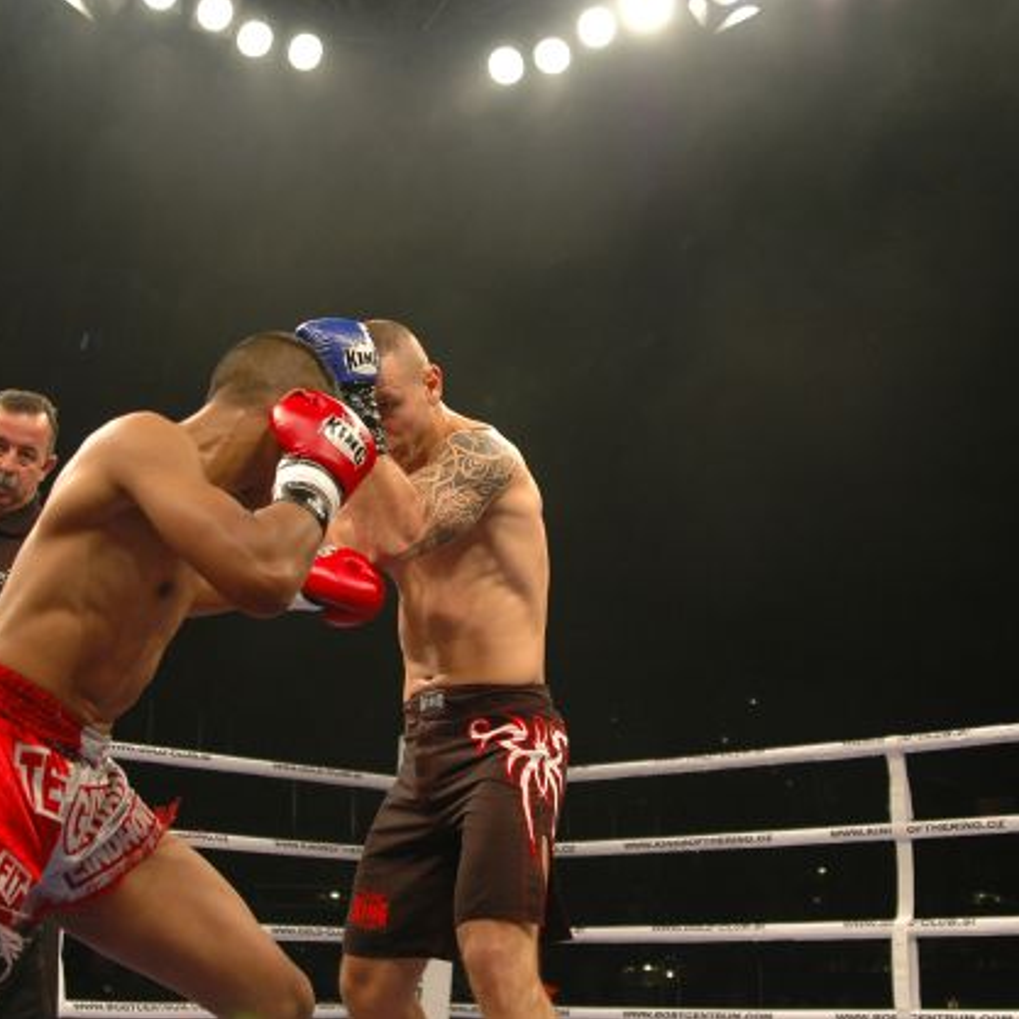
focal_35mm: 54
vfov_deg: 31.6
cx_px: 442
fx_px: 1798
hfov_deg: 31.6
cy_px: 508
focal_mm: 28
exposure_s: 1/500
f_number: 2.8
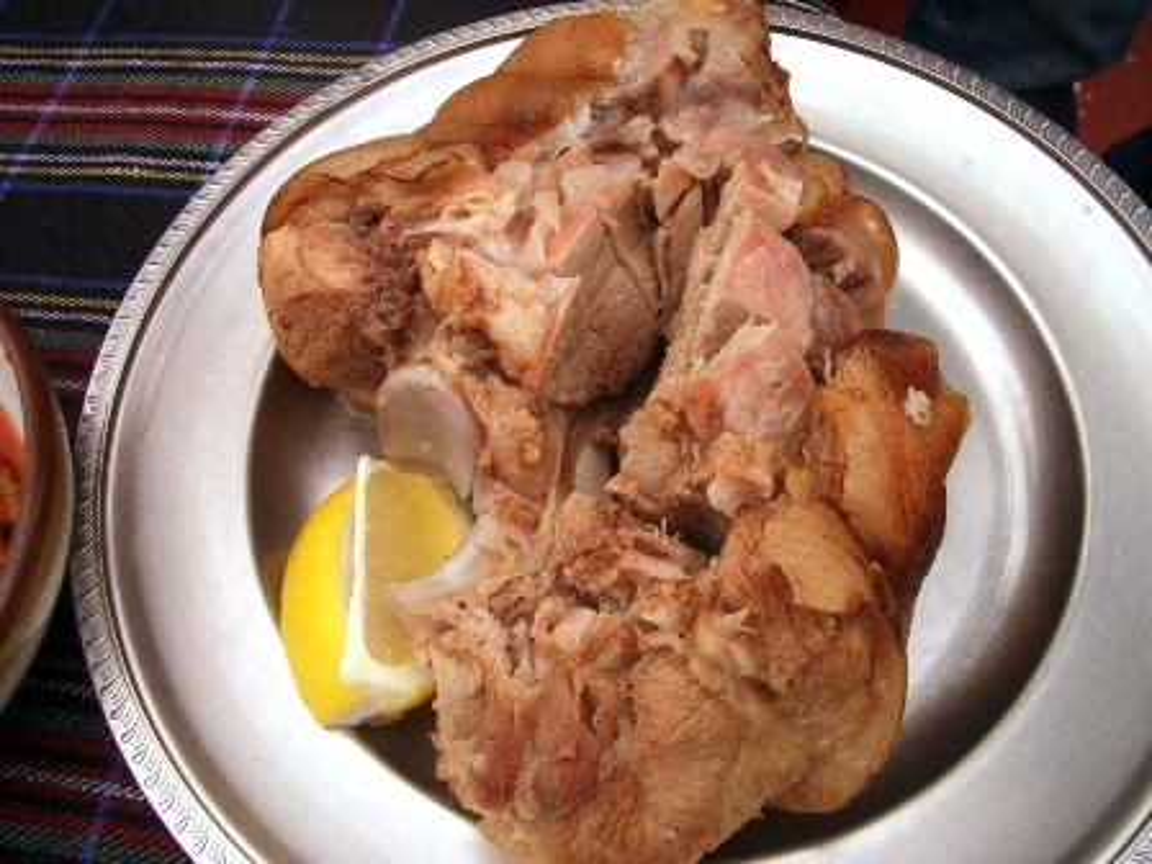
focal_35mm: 35
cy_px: 432
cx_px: 576
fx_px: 1165
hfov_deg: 52.6
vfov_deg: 40.7
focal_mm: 5.8
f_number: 4.3
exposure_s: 1/400
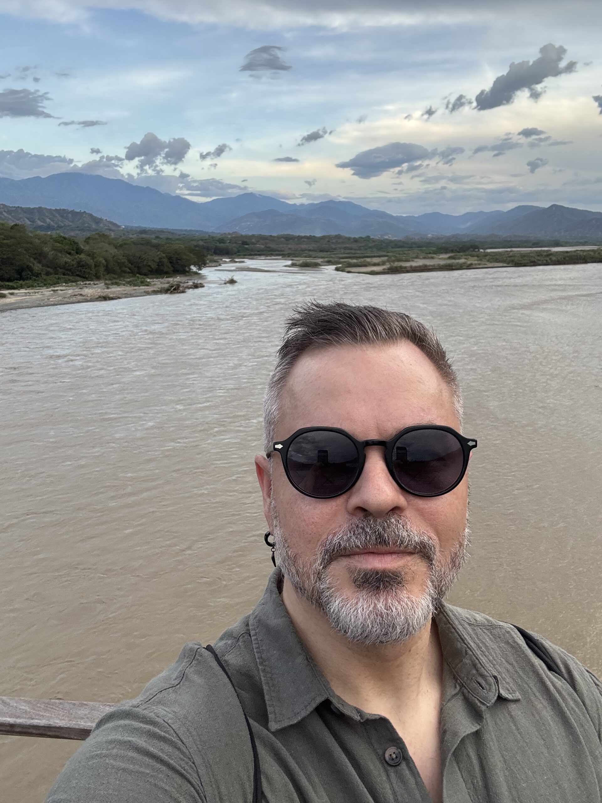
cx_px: 301
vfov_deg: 60.0
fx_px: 696
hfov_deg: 46.8
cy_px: 402
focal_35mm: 30
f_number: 1.9
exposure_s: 1/121
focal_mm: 2.69
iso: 50
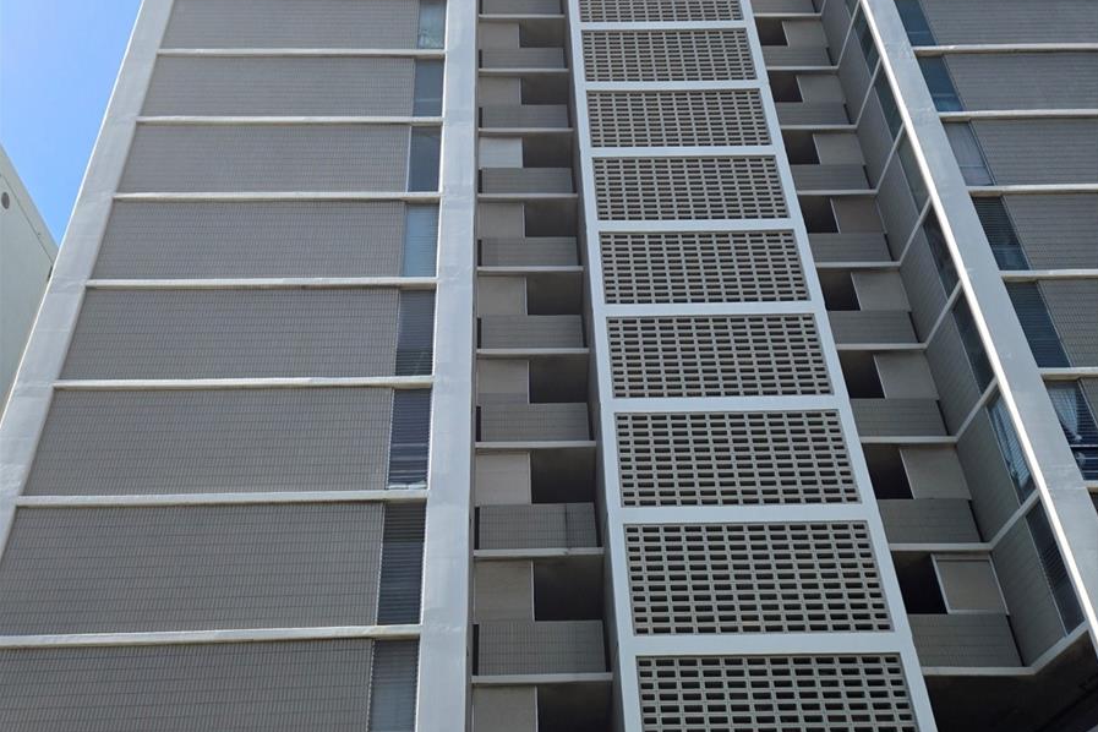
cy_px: 421
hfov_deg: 58.7
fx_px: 976
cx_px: 550
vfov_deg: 41.0
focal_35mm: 32
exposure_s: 1/836
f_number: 1.8
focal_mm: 5.4
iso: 25
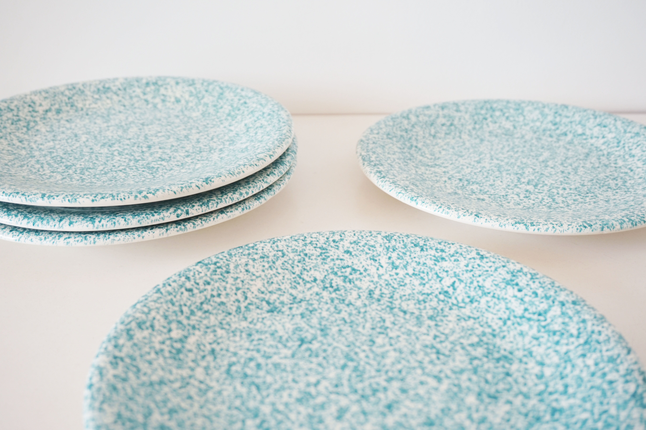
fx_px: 726
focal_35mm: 40
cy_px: 215
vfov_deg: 33.0
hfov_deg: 47.9
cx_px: 323
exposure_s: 1/60
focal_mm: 27
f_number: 4.5
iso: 125
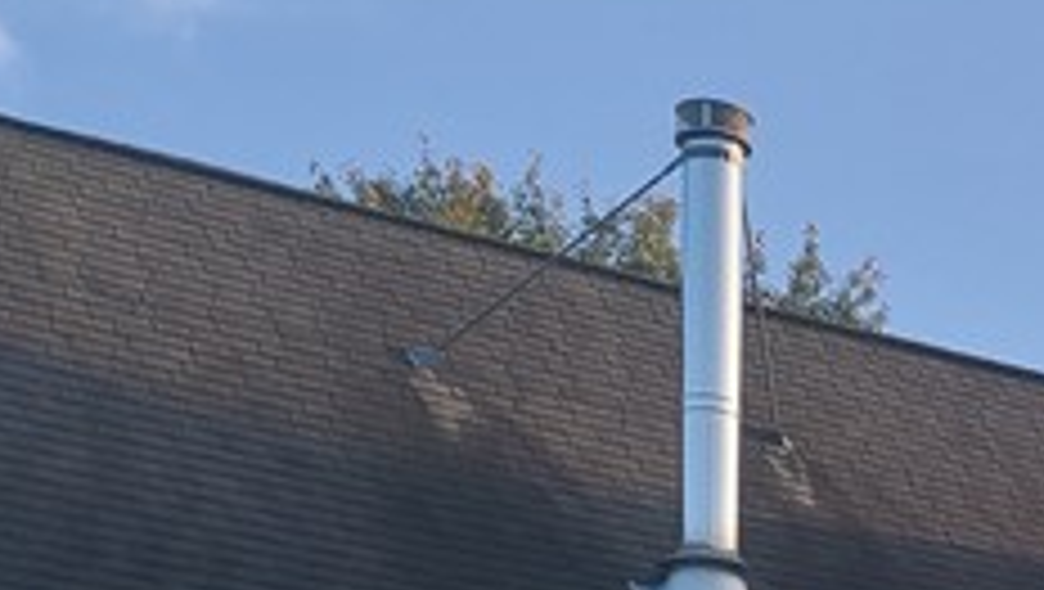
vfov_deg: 8.9
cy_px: 1374
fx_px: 3464
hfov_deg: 15.5
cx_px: 1683
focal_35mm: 125
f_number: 1.8
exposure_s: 1/494
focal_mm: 5.4
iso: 40
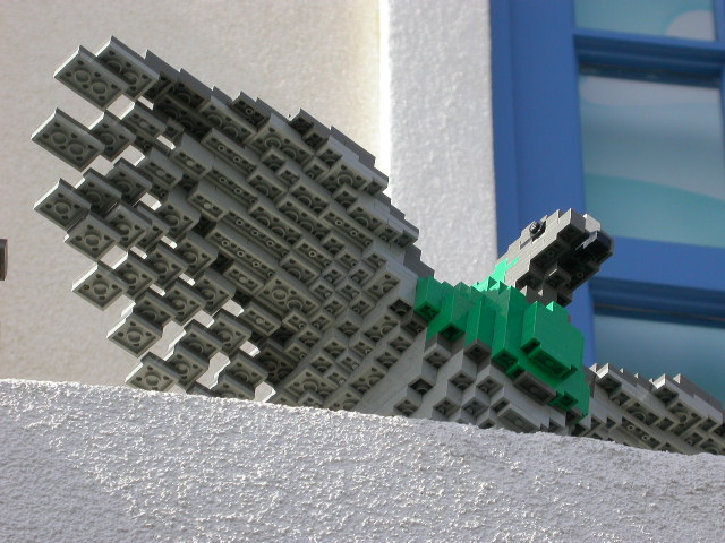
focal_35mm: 154
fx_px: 3225
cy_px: 272
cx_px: 362
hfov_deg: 12.8
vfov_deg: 9.6
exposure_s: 1/262
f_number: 6.5
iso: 100
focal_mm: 32
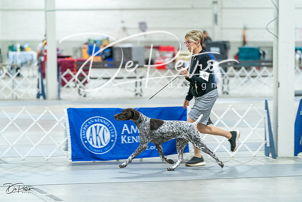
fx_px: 1334
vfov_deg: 8.6
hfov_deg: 12.9
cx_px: 151
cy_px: 101
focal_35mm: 159
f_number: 3.2
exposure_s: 1/200
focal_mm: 159
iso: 6400
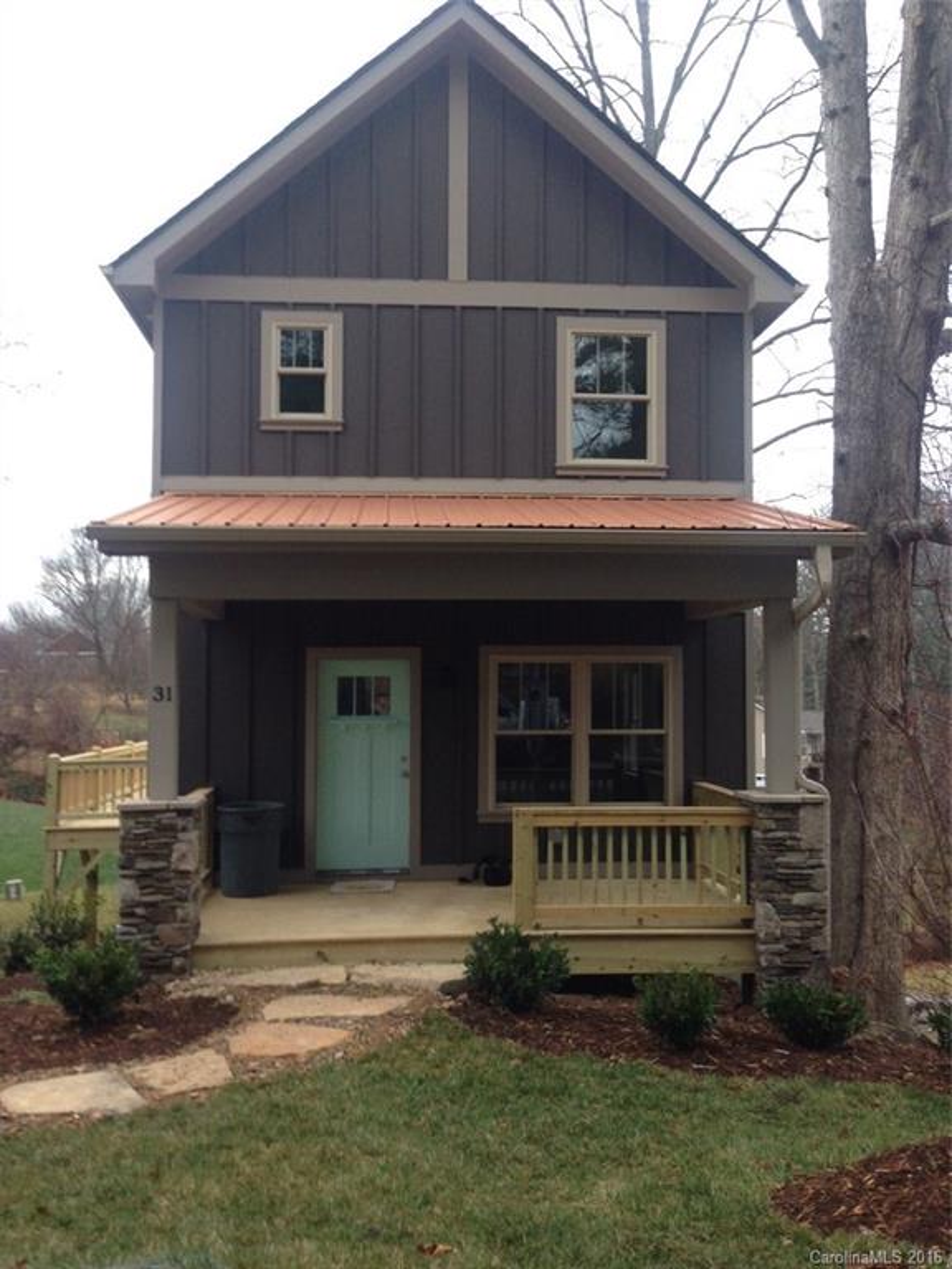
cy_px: 634
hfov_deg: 42.9
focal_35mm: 33
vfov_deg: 55.4
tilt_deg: +1.5
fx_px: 1210
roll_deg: -0.7
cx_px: 476
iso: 80
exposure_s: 1/120
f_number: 2.4
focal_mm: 4.12
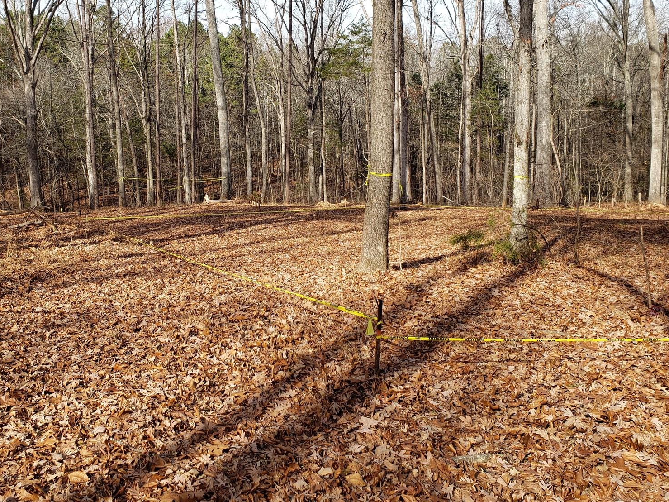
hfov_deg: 50.9
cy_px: 226
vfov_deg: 39.6
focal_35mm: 36
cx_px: 255
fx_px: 696
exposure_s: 1/696
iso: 50
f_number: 2.4
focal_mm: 4.3
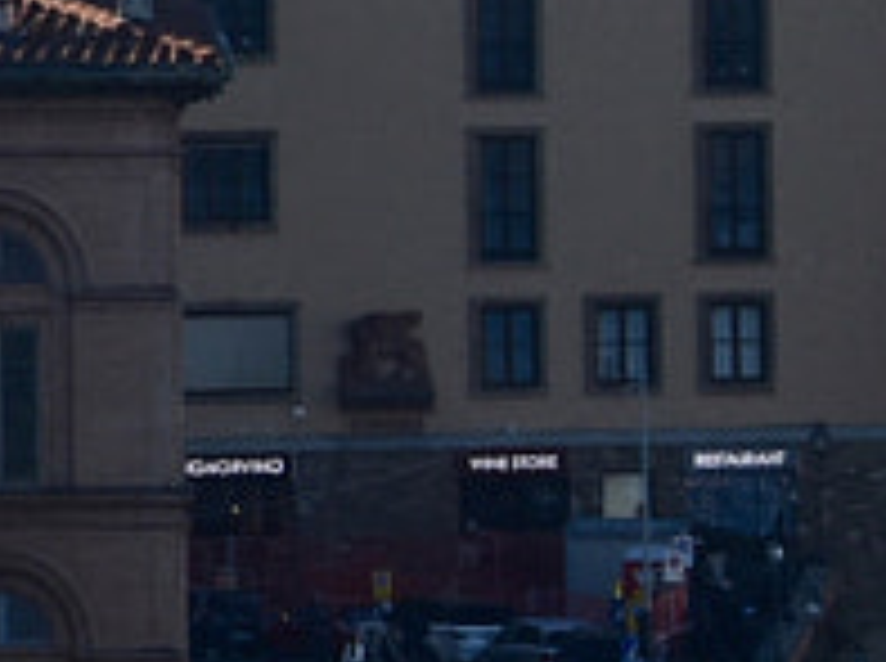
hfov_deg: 1.2
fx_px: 41976
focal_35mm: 1643
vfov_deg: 0.9
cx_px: 2078
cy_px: 198
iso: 200
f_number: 13
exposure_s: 1/200
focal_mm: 140
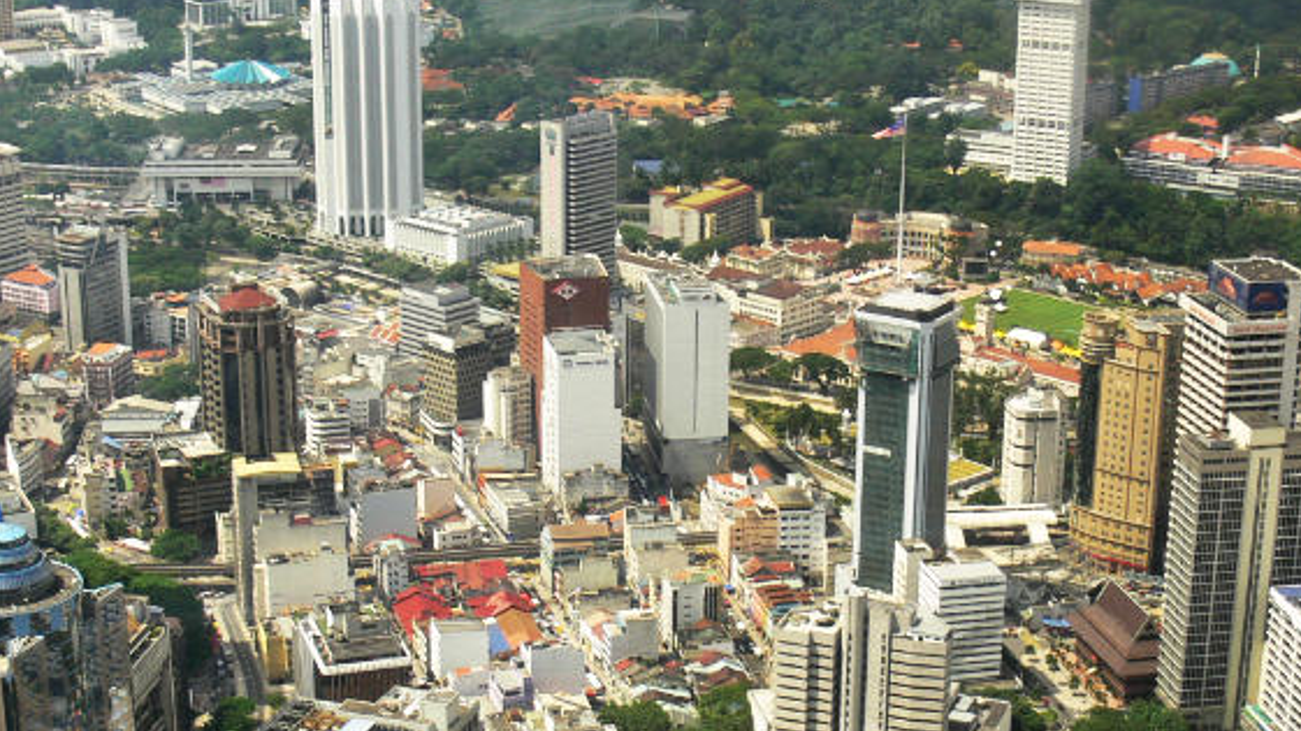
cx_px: 693
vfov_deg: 17.7
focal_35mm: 68
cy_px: 471
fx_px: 2345
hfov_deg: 31.0
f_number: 3.6
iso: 80
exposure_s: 1/60
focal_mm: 7.4
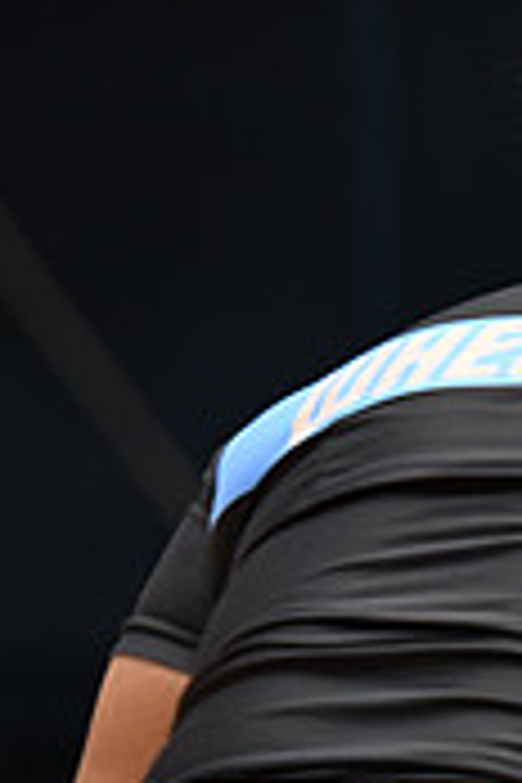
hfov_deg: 1.8
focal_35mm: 775
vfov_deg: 2.7
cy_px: 560
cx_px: 1287
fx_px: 16855
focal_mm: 155
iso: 560
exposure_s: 1/120
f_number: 2.8
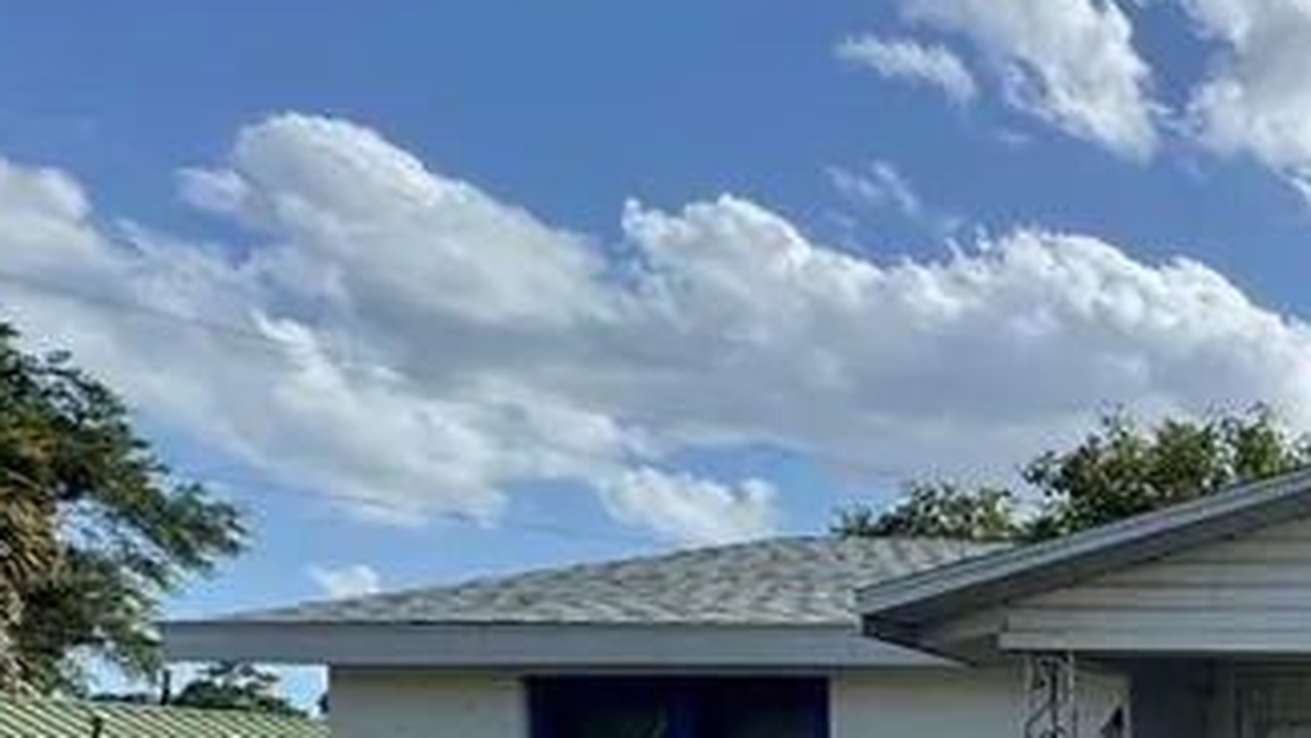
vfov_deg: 22.7
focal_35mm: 48
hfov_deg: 28.6
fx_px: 1669
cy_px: 915
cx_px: 1944
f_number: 2.2
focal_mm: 2.22
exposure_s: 1/1976
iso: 50
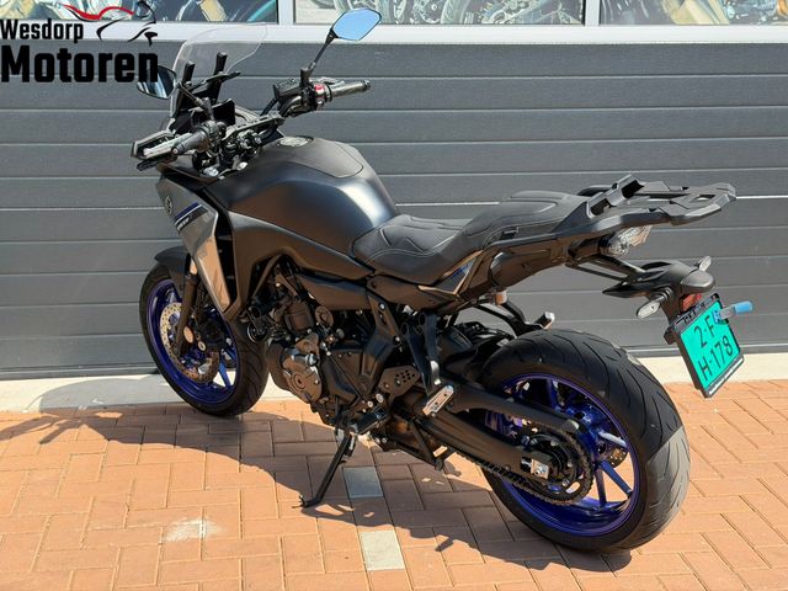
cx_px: 394
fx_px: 1093
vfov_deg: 30.3
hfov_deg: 39.7
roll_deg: -0.2
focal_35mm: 48
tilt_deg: -13.1
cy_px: 296
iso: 80
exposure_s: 1/1608
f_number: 1.78
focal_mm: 6.76
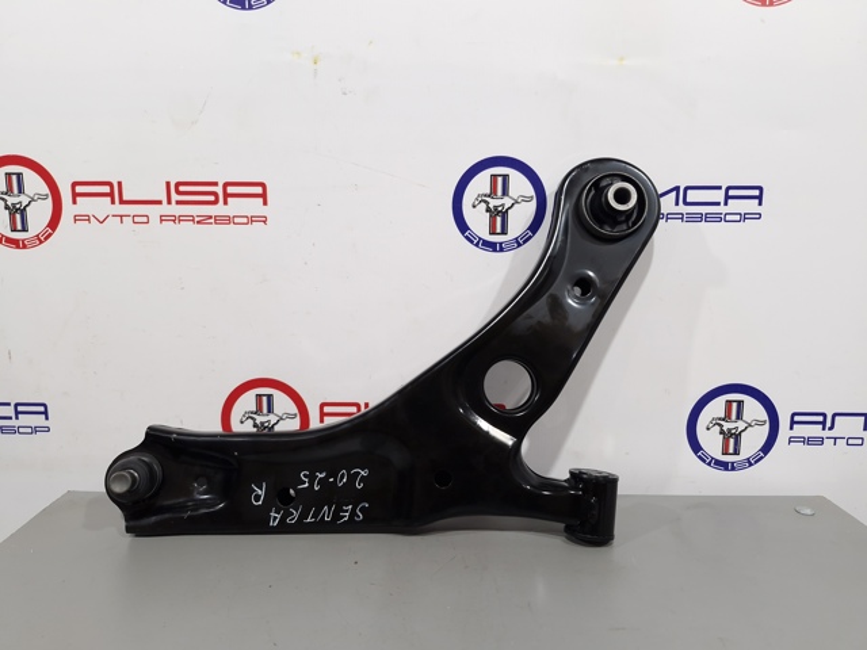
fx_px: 576
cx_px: 434
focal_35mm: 23
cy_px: 325
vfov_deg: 58.9
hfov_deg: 73.9
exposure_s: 1/50
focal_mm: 5.54
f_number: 1.8
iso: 160
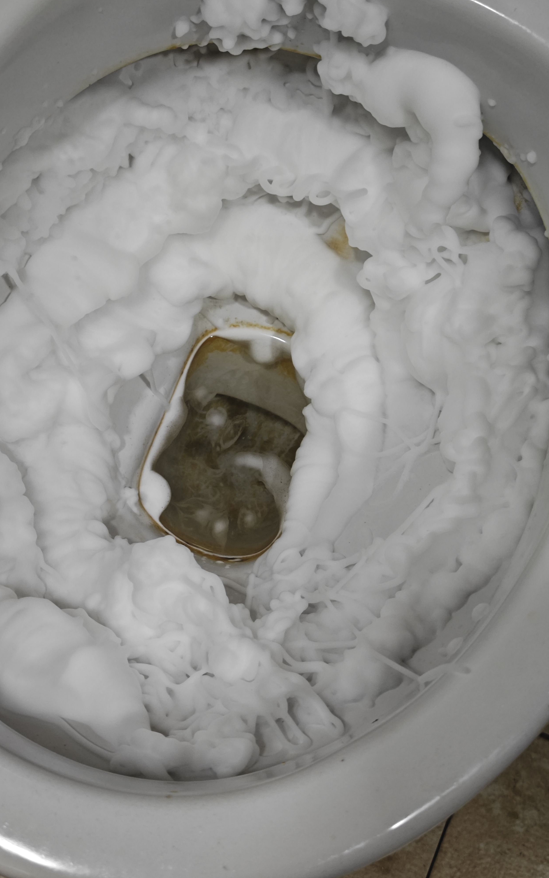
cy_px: 430
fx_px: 1197
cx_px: 245
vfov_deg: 40.3
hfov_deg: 25.8
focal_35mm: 50
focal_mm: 8.7
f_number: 1.9
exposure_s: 1/49
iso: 640
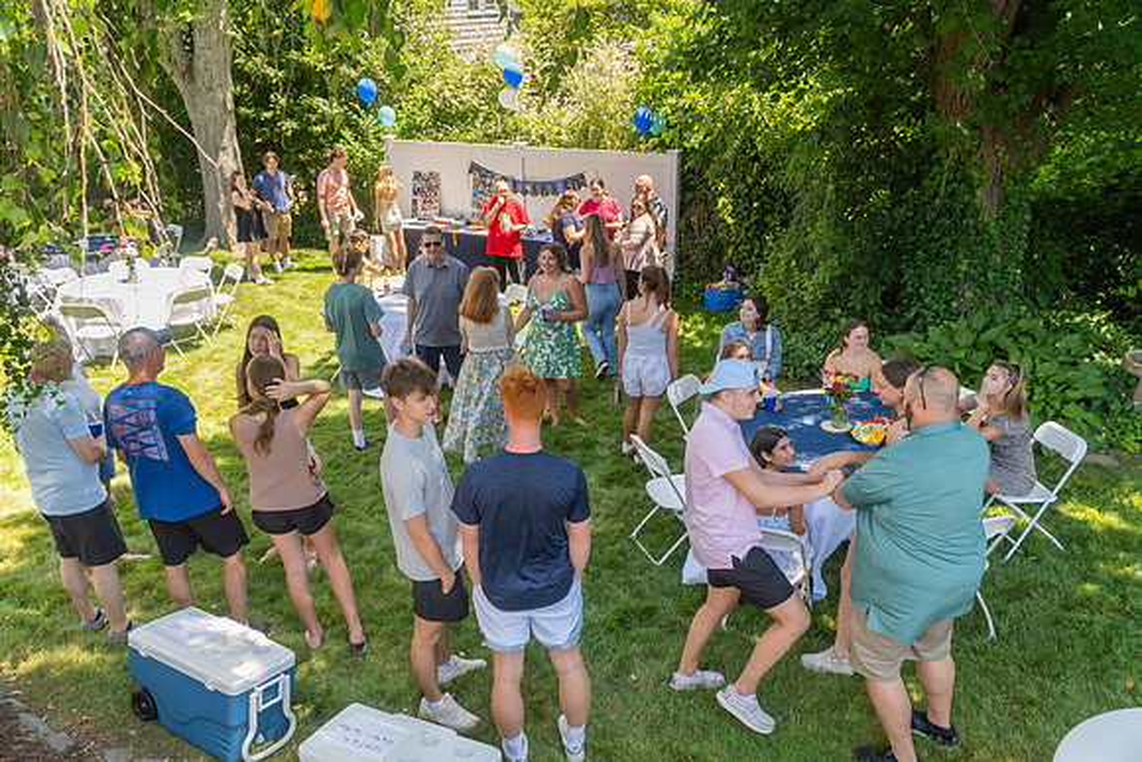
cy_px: 381
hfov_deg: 67.4
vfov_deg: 48.0
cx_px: 571
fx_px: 857
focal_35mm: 27
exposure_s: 1/1000
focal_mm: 18
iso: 640
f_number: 4
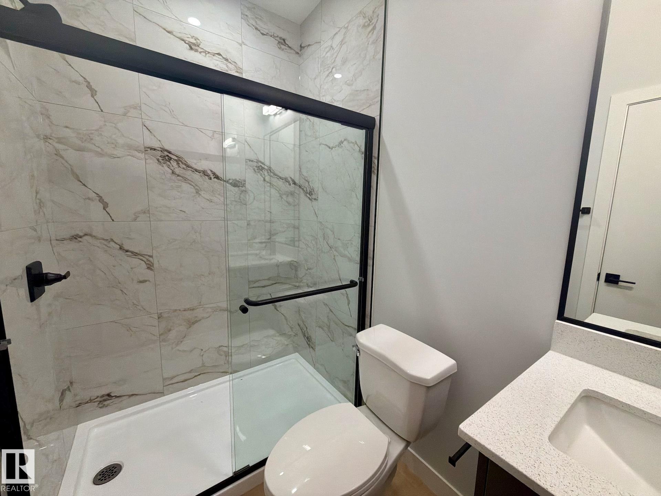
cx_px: 330
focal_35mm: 14
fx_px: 267
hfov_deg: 102.1
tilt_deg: -7.5
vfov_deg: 85.7
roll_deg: -0.8
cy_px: 248
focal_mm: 2.22
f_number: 2.2
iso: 200
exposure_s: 1/120
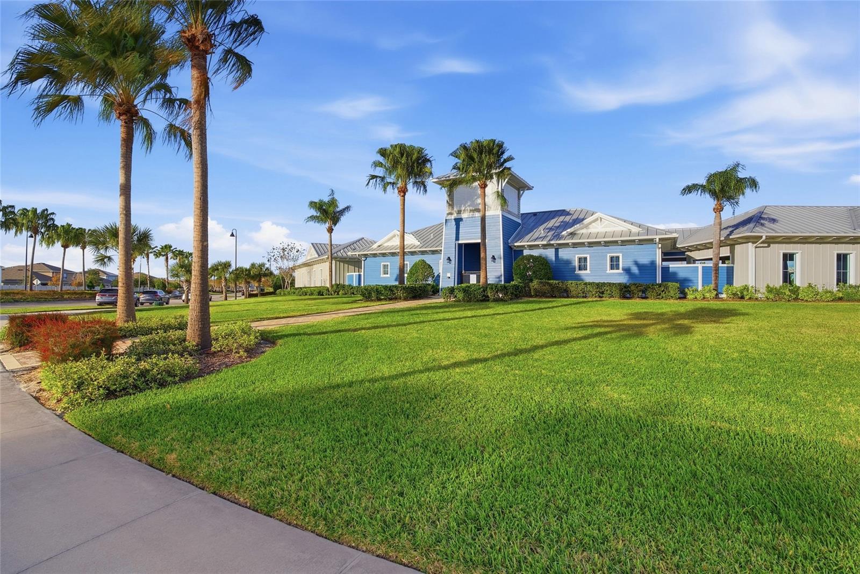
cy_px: 287
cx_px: 430
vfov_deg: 73.8
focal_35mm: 16
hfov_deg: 96.7
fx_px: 382
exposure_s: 1/1000
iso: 100
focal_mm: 16
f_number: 8
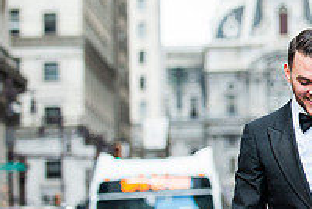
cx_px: 390
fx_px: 2272
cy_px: 69
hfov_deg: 7.8
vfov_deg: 5.3
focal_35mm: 262
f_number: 2.8
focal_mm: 90
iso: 1000
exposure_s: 1/1600
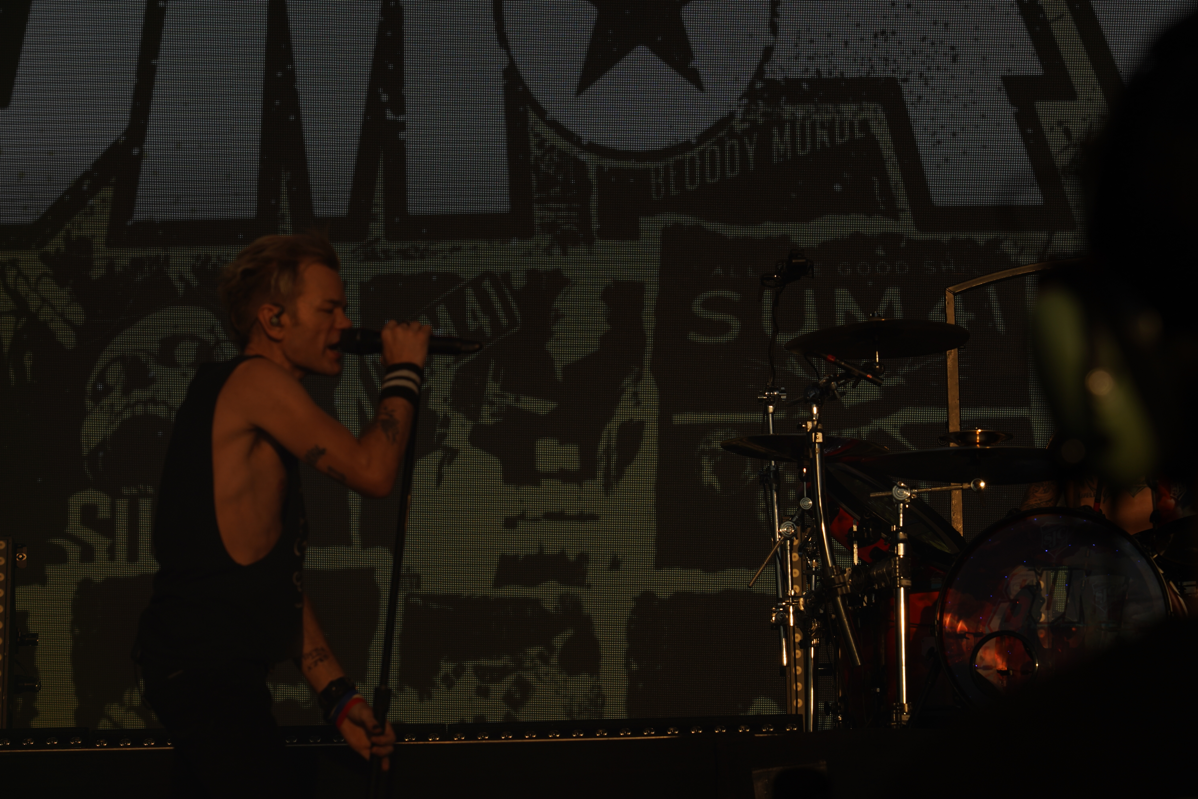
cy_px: 400
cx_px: 599
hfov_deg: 19.5
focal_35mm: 105
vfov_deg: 13.0
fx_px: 3494
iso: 100
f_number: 8
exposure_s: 1/1000
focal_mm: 105
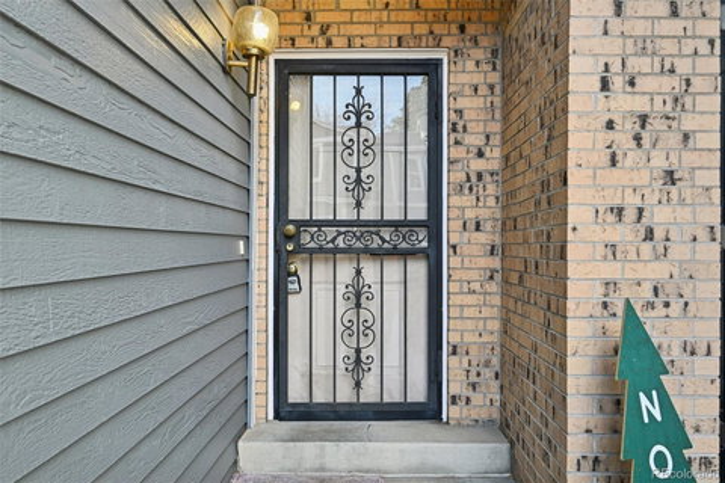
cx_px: 362
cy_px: 242
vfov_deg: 43.6
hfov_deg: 61.9
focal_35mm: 30
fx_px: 604
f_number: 8
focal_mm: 30
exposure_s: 1/30
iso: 280
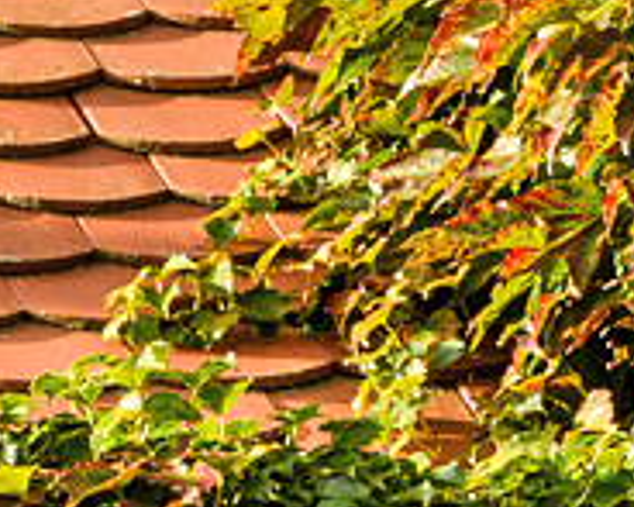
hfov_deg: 3.2
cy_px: -721
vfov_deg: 2.5
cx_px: 725
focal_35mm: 612
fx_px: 11477
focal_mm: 80
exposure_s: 1/500
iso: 200
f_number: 7.1
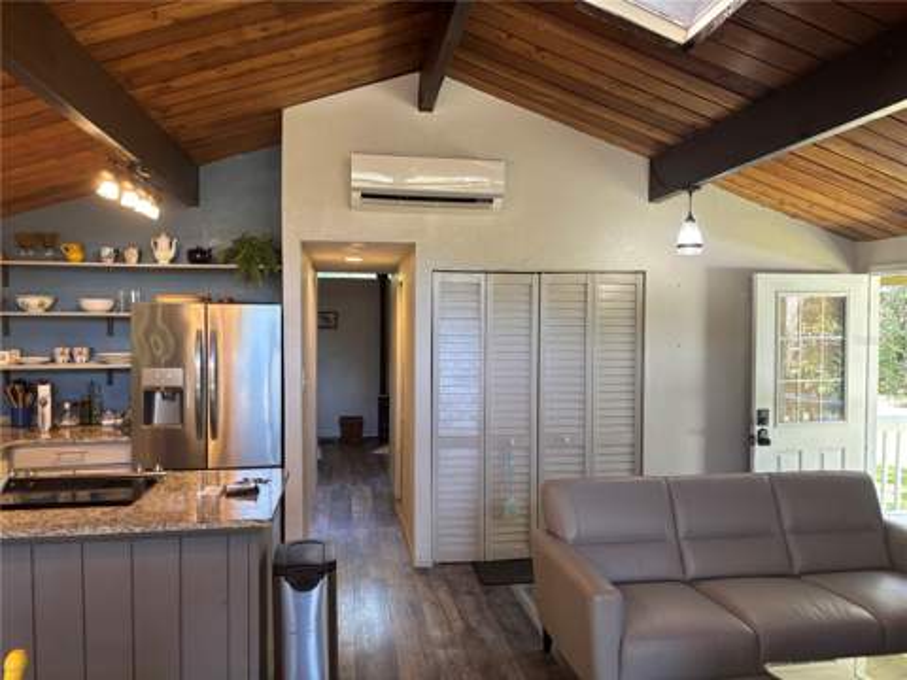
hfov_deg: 67.3
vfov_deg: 53.1
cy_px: 340
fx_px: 681
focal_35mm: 26
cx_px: 454
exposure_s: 1/60
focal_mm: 5.96
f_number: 1.6
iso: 100
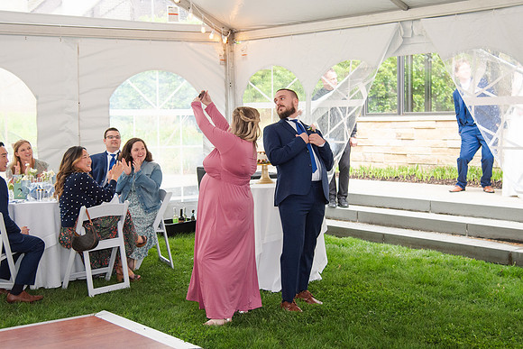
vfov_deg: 23.3
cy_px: 147
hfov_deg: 34.4
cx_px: 245
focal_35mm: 58
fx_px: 844
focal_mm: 44
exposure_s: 1/200
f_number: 4
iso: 900
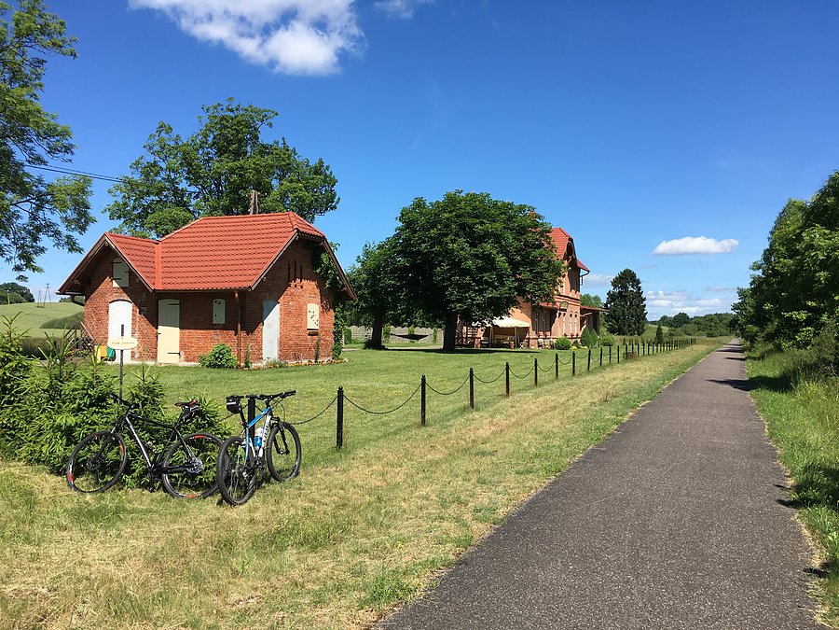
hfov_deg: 61.7
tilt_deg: +1.4
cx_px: 420
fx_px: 703
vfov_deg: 48.2
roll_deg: +0.0
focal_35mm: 29
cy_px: 315
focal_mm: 4.15
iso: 25
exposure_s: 1/1425
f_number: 2.2
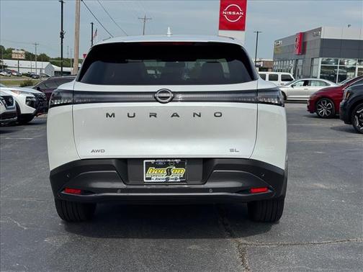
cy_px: 136
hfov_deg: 39.7
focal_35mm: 48
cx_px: 182
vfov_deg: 30.3
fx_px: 503
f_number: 1.78
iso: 64
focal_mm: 6.76
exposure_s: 1/7092
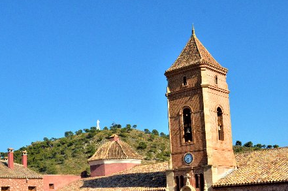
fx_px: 391
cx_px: 142
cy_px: 166
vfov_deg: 26.6
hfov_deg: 40.4
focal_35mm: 49
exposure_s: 1/1000
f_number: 16
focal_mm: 18
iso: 2000
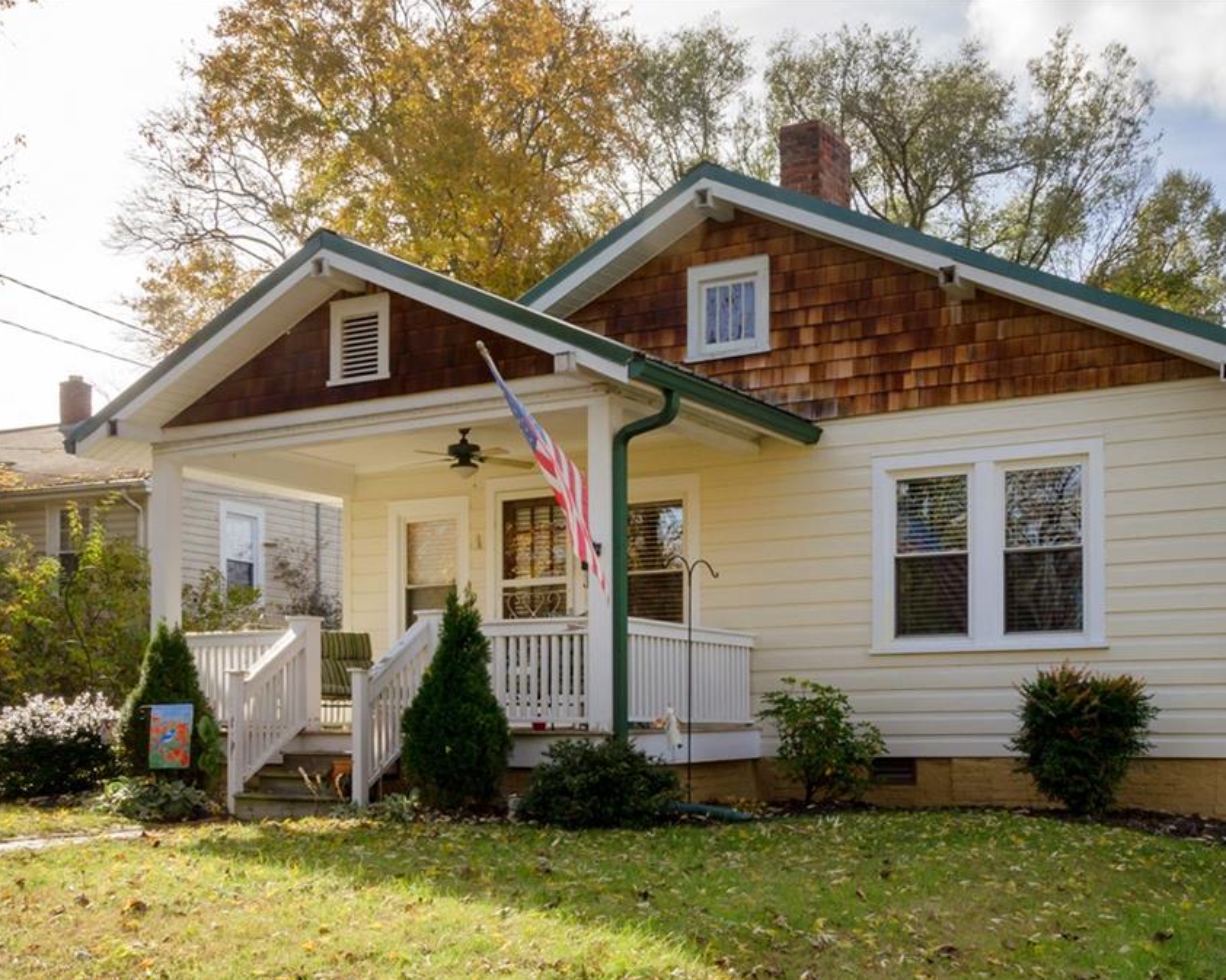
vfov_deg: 36.5
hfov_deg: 44.6
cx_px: 740
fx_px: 1487
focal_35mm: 41
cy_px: 490
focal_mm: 24
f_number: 16
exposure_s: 1/160
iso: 400
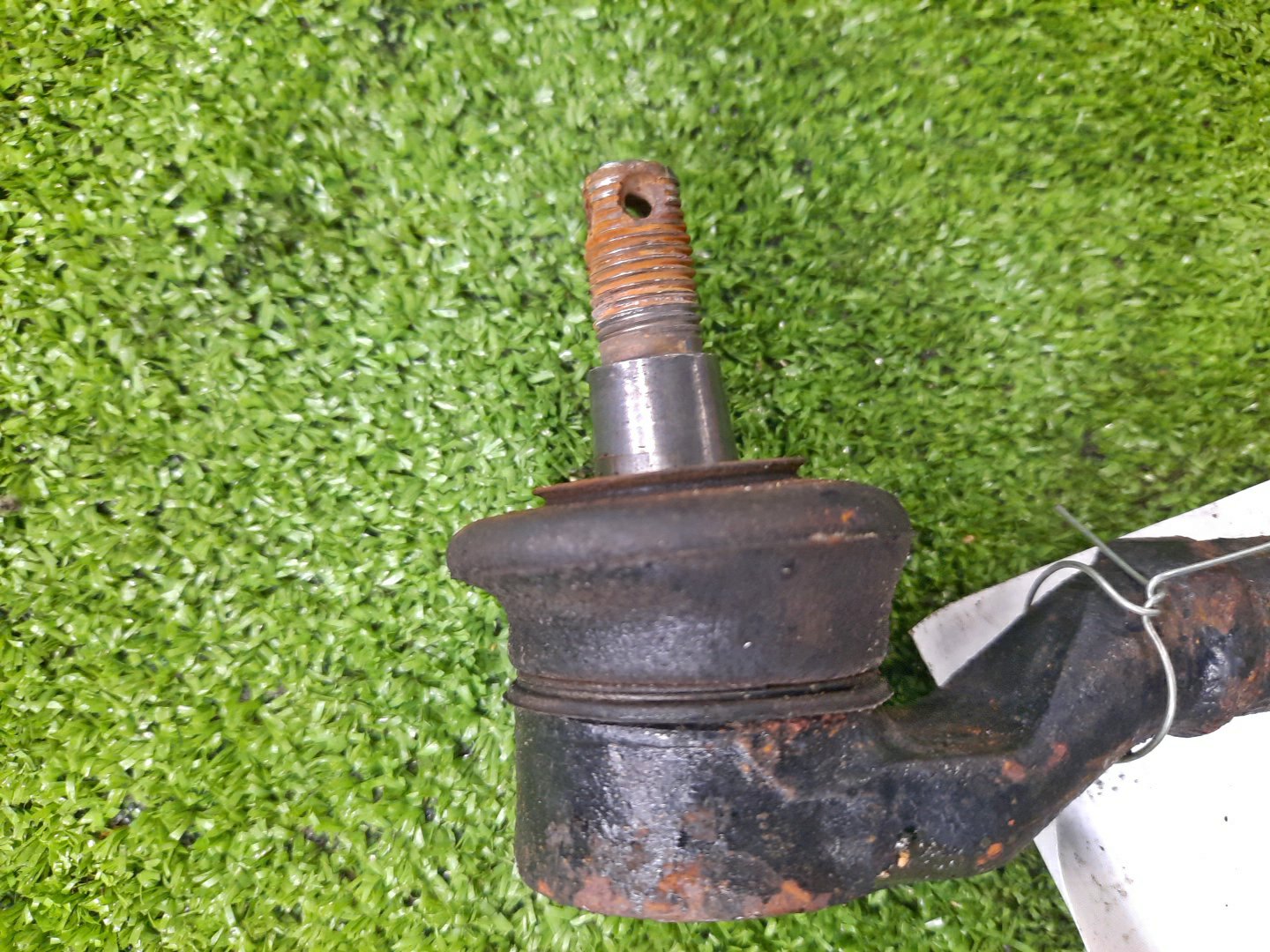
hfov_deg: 69.4
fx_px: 917
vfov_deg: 54.9
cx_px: 635
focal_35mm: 25
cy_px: 476
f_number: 2
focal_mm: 4.6
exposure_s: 1/25
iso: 367
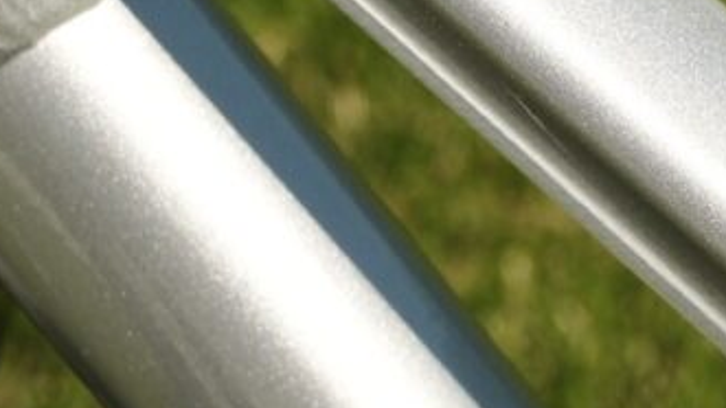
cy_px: 58
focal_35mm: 146
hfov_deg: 14.4
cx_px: 809
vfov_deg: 8.3
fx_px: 2810
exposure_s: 1/1250
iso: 125
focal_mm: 30
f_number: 5.6
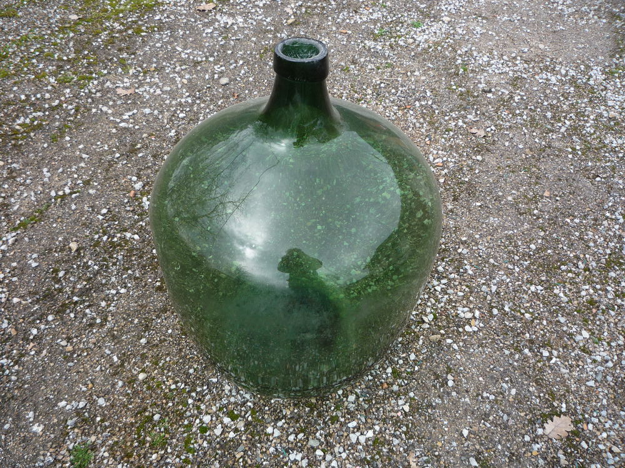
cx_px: 312
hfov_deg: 60.0
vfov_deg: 46.8
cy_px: 234
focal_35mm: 30
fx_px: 542
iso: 100
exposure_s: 1/160
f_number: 4
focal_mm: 5.2
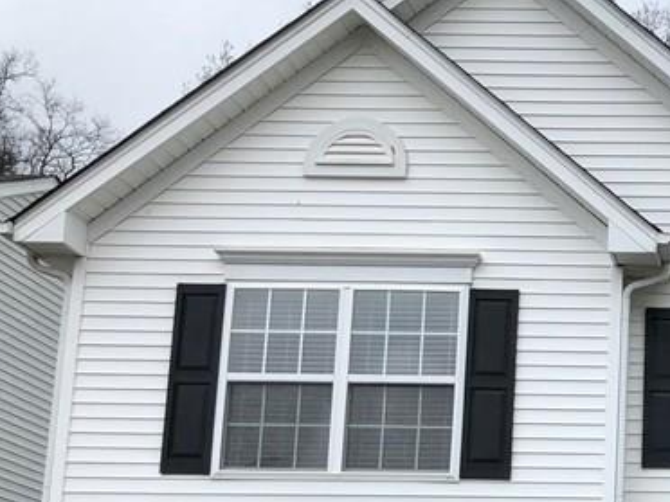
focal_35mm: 77
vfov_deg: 18.5
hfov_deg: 22.7
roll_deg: -0.3
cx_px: 865
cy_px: 543
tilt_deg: +9.0
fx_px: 1490
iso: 20
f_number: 1.8
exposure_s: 1/685
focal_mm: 4
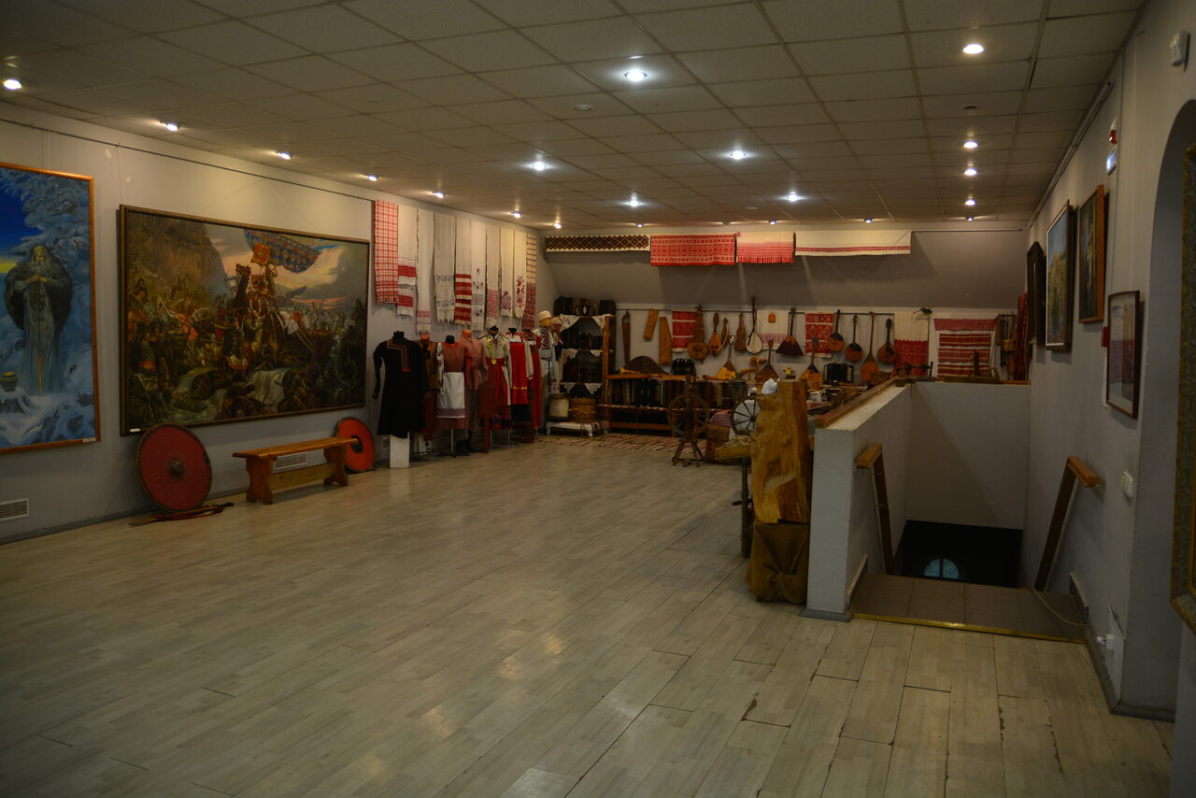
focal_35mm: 26
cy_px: 399
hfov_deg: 70.4
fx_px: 847
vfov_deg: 50.4
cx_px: 598
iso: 200
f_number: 3.3
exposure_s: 1/90
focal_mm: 17
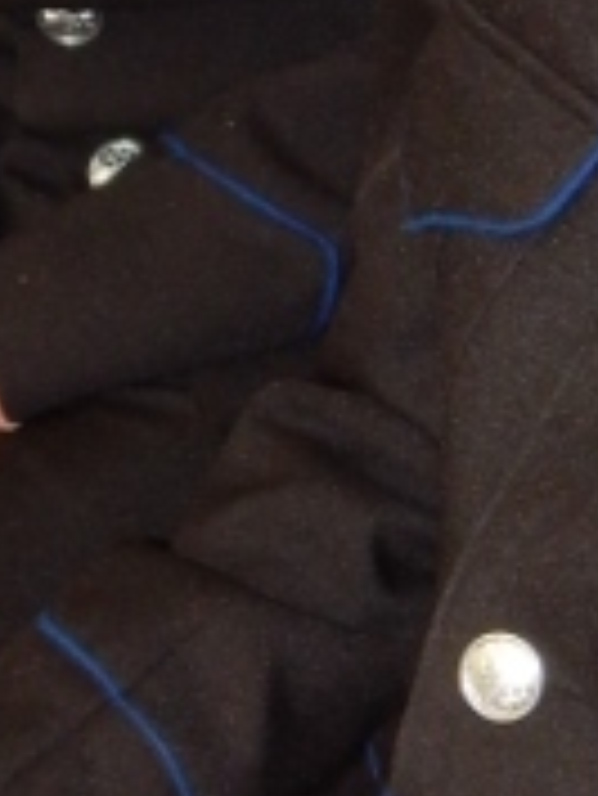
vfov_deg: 9.0
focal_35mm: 220
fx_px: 5061
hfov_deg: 6.8
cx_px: 265
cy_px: 310
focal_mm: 6.8
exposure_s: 1/30
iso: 200
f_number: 3.4
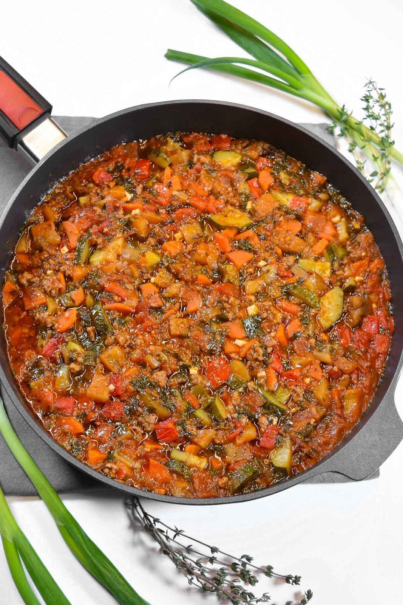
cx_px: 202
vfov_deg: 46.4
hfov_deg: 31.9
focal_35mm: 42
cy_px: 302
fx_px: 705
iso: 560
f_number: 5.6
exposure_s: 1/60
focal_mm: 28
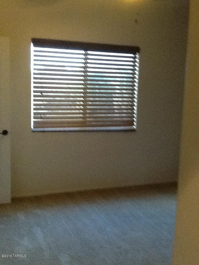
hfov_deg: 32.9
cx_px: 100
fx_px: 337
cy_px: 132
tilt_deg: -12.2
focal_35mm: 44
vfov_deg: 42.9
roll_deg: -0.3
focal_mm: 2.03
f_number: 2.4
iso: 320
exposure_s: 1/30
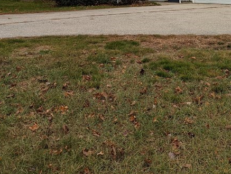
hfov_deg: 33.9
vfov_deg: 24.3
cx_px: 161
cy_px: -22
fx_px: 374
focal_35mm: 56
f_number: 1.85
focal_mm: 6.81
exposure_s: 1/508
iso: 44
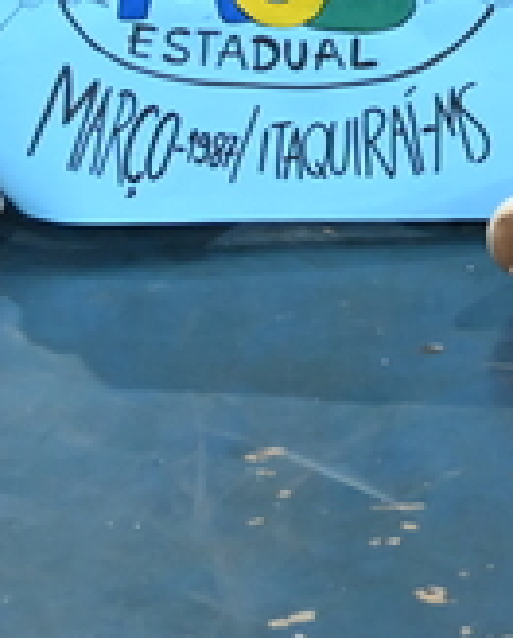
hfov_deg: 9.7
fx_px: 2912
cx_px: 820
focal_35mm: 154
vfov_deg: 11.7
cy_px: -461
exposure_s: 1/80
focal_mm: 30
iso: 3200
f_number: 4
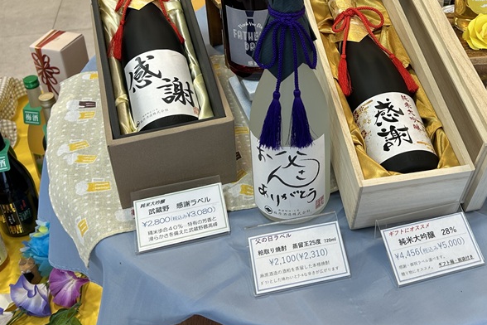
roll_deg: -0.4
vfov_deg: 28.4
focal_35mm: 46
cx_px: 348
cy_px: 46
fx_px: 622
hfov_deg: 41.8
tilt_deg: -31.0
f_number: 1.5
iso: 40
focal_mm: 5.7
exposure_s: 1/100
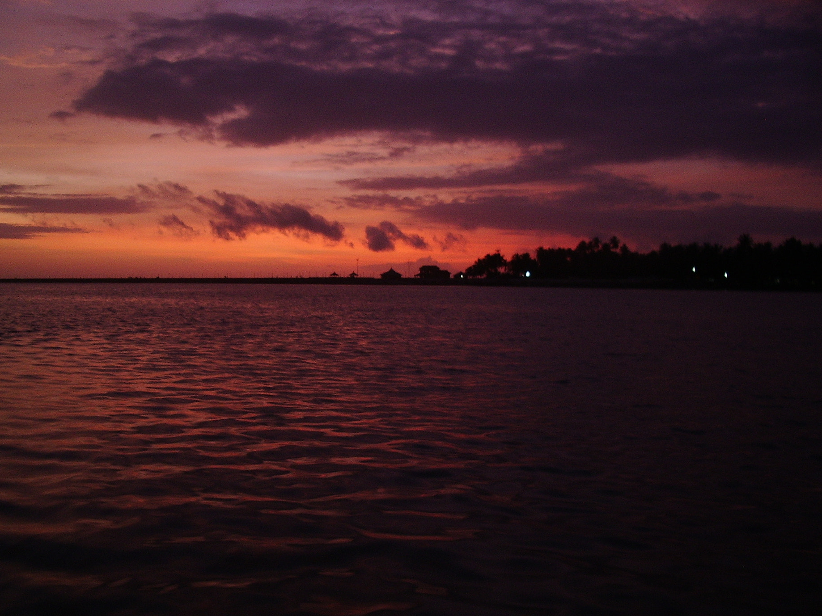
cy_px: 343
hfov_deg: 47.8
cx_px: 387
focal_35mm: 39
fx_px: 926
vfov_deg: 36.8
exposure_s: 1/4
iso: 100
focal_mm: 5.8
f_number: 2.6
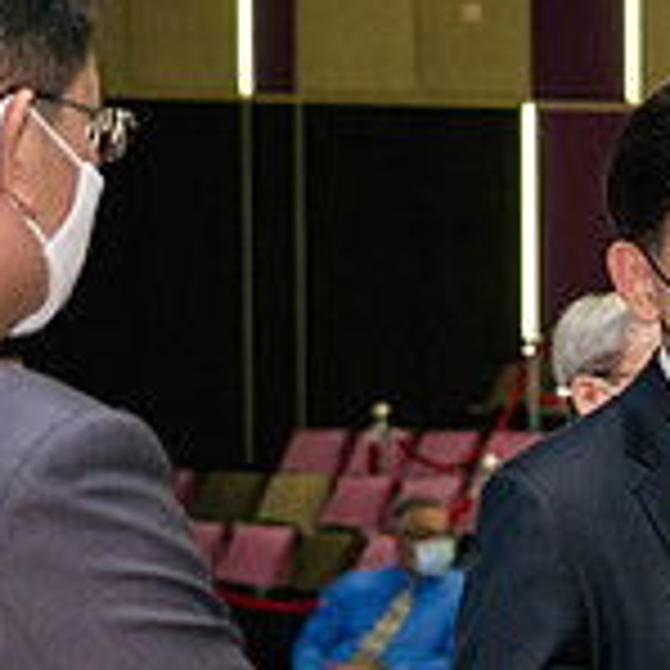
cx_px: 742
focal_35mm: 155
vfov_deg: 11.2
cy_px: 578
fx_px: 3394
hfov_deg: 11.1
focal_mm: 22
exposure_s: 1/125
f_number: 1.8
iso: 1000
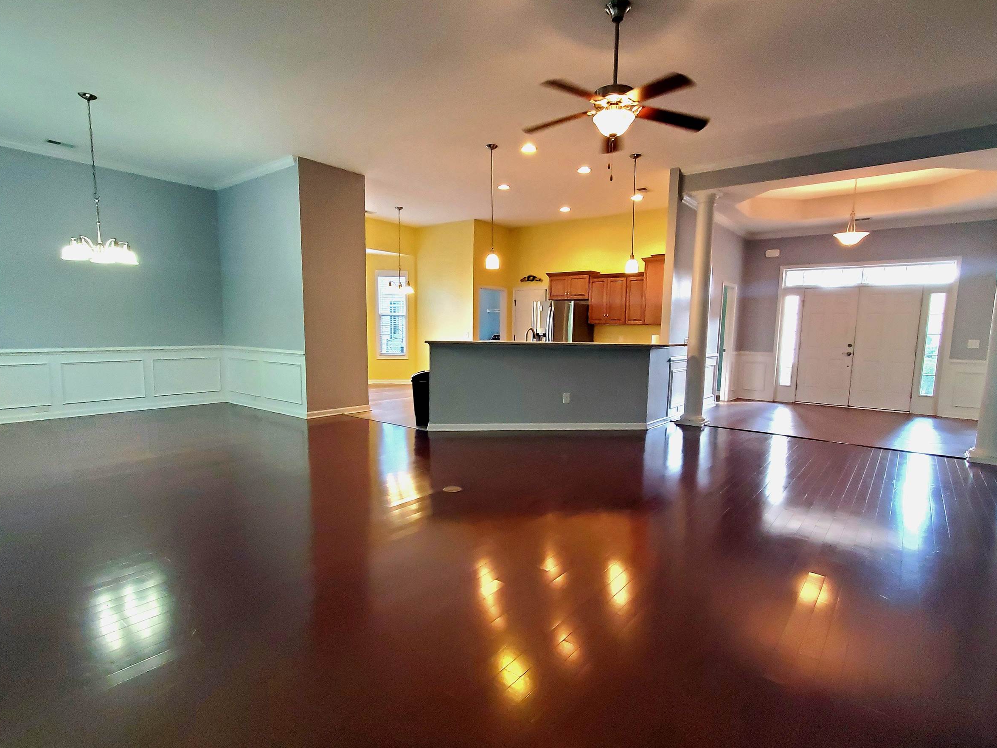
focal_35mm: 17
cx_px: 504
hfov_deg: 91.0
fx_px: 490
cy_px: 397
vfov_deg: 74.7
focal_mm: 1.8
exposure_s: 1/40
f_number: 2.2
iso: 500
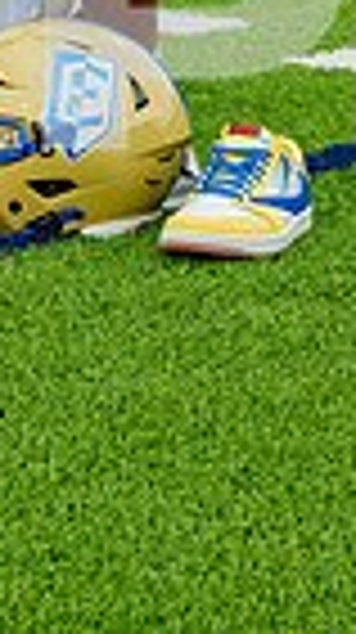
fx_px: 3148
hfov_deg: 6.5
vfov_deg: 11.1
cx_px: 0
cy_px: -301
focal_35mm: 187
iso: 200
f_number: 7.1
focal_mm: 56
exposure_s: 1/320
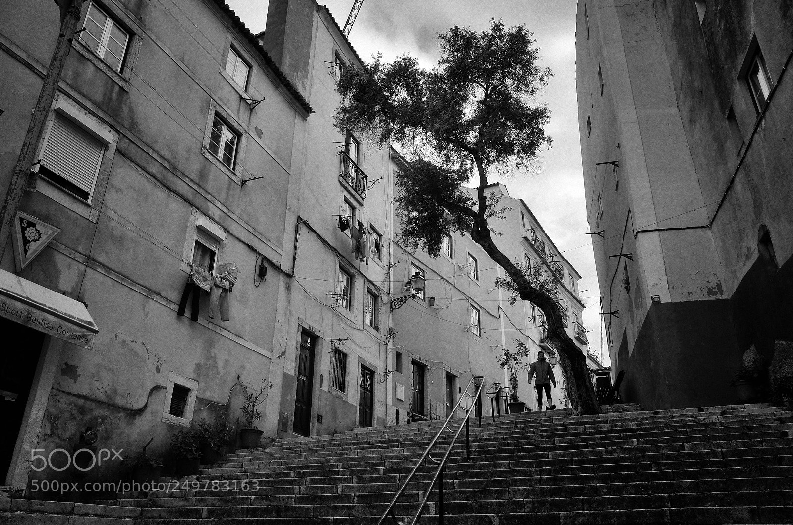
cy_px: 262
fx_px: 615
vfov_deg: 46.2
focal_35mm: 28
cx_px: 396
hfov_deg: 65.6
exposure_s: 1/125
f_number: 8
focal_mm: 18.3
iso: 200
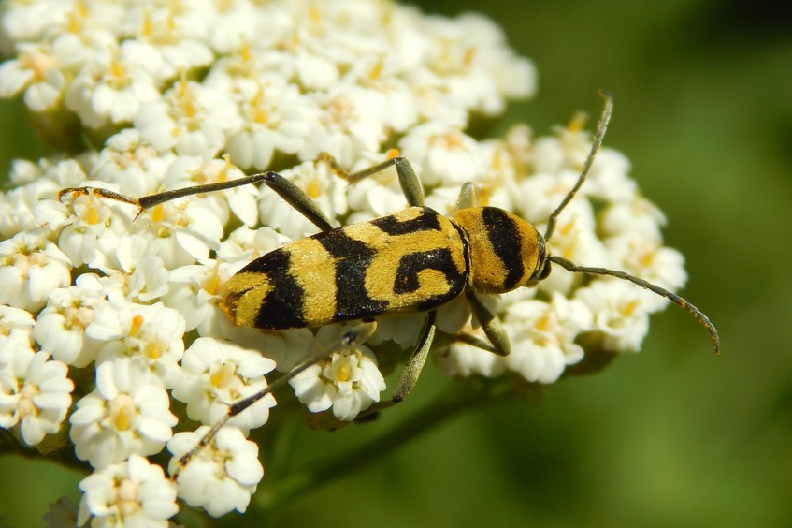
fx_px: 2397
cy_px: 284
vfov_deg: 12.6
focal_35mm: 109
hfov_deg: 18.8
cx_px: 395
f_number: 9
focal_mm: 18.7
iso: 125
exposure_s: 1/400
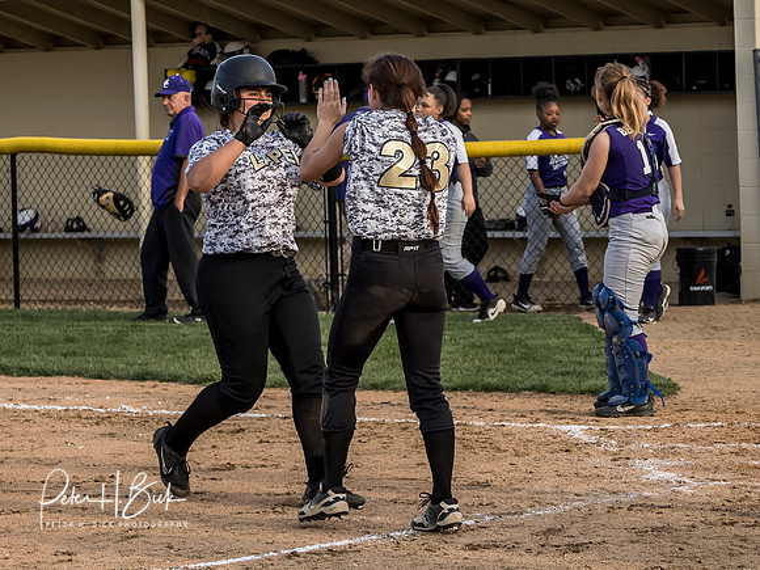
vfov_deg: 7.5
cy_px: 174
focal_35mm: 197
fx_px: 4324
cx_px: 399
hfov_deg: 10.0
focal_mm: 66
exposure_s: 1/1000
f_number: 5.6
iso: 400
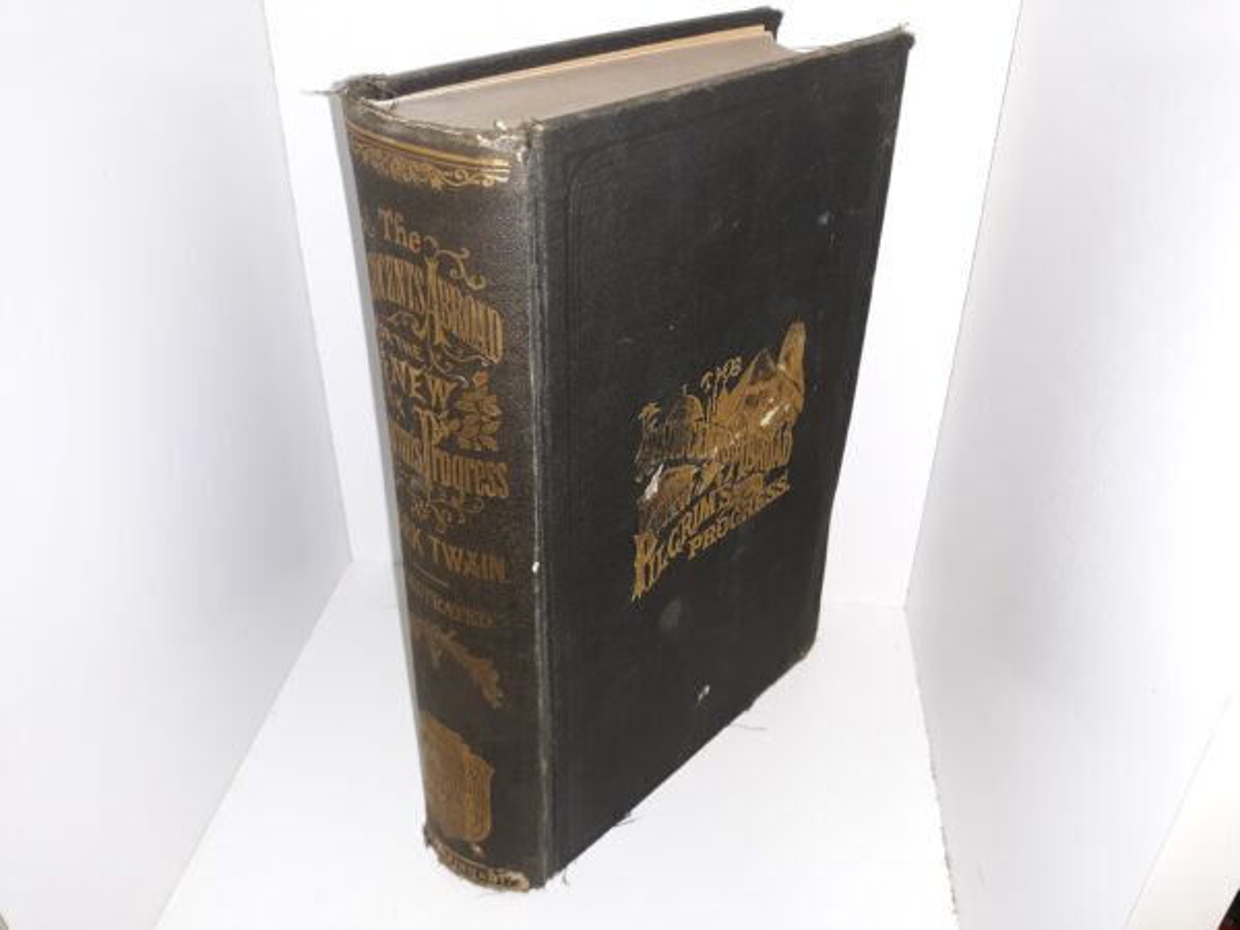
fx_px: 1003
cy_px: 465
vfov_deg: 49.7
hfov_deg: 63.4
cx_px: 620
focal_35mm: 28
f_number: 1.7
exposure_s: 1/60
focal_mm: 3.7
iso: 40
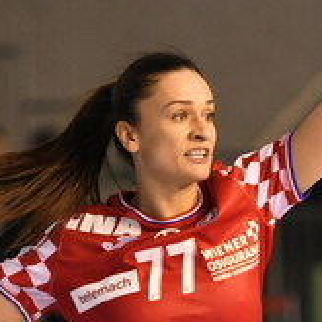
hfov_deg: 3.4
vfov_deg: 3.4
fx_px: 5462
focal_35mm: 519
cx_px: 189
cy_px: 254
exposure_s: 1/1000
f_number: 4
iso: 2000
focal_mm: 170
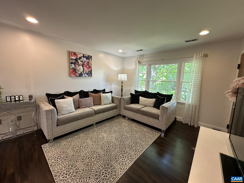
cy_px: 92
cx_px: 122
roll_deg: -2.2
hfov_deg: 102.1
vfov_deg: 85.7
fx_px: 99
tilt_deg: -6.9
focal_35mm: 14
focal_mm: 2.22
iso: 250
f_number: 2.2
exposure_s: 1/120
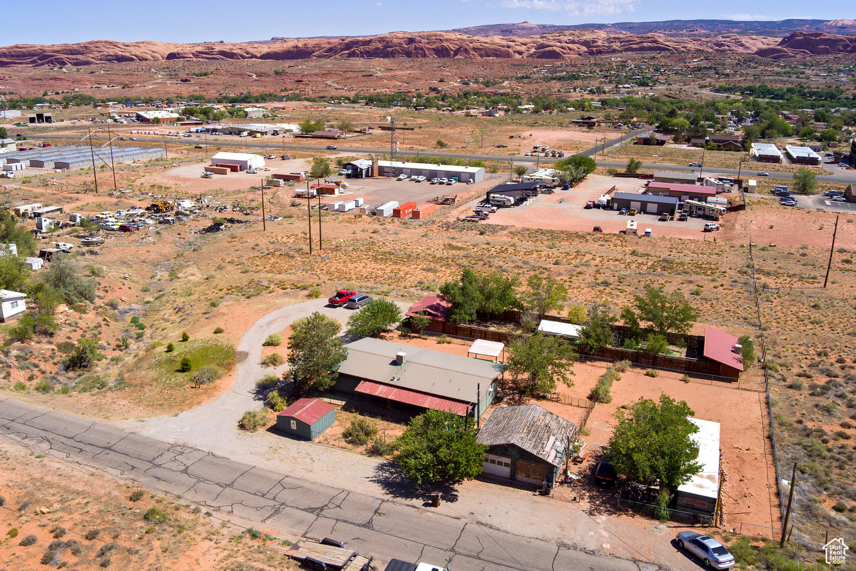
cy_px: 286
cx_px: 428
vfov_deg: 55.1
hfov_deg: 76.1
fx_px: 547
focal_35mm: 23
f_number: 2.8
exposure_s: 1/3800
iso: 136
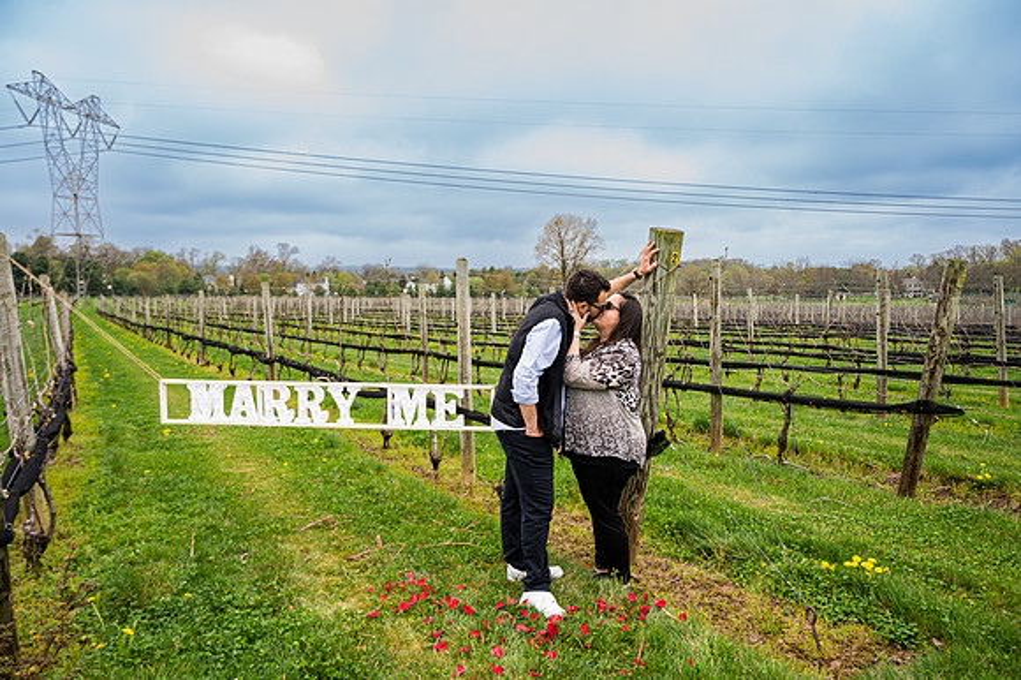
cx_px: 511
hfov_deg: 67.7
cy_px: 340
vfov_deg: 48.1
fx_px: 761
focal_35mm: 27
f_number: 4
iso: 64
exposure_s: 1/200
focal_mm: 25.5
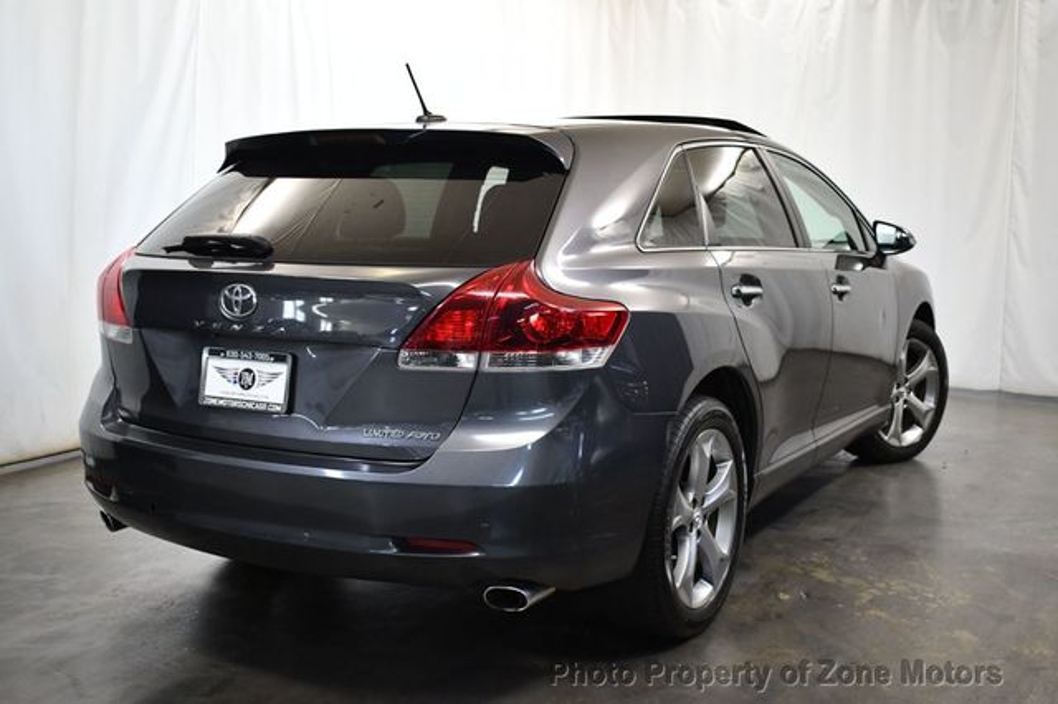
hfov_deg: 48.5
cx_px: 529
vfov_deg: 33.4
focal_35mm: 40
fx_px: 1175
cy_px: 352
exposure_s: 1/125
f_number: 4
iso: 1400
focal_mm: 27
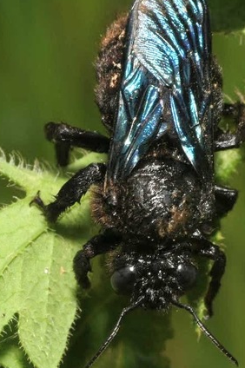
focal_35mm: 238
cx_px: 173
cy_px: 190
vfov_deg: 8.7
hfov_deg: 5.8
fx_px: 2431
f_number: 29
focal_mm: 105
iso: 100
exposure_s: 1/60
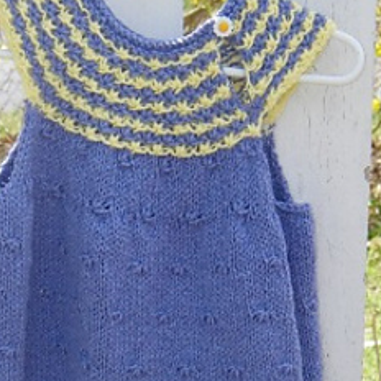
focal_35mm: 185
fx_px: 2304
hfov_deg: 9.5
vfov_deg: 9.4
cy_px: 294
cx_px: 176
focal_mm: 13.5
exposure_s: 1/60
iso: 80
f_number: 8.8
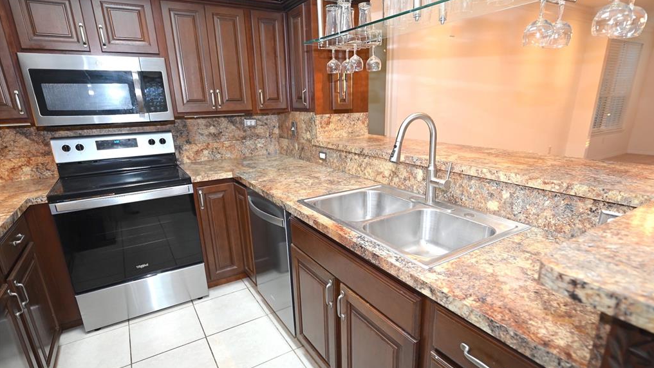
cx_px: 328
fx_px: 329
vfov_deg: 58.2
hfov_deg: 89.6
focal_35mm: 19
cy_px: 204
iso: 500
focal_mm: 18
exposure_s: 1/60
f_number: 4
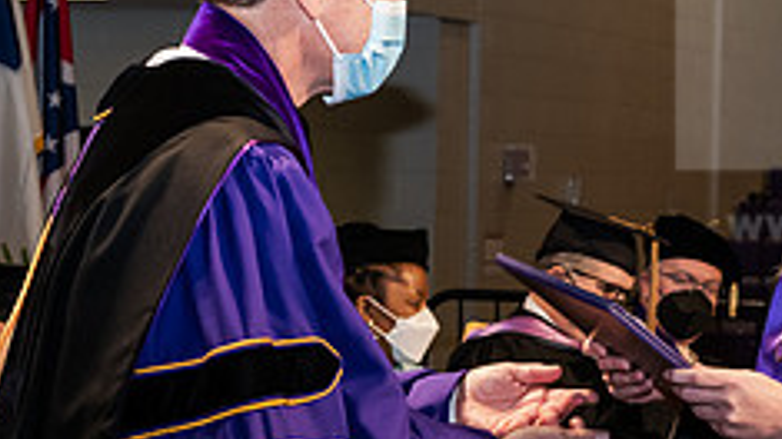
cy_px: 294
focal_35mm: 142
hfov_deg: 15.1
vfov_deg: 8.5
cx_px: 576
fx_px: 2943
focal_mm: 55
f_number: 6.3
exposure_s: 1/200
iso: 1600
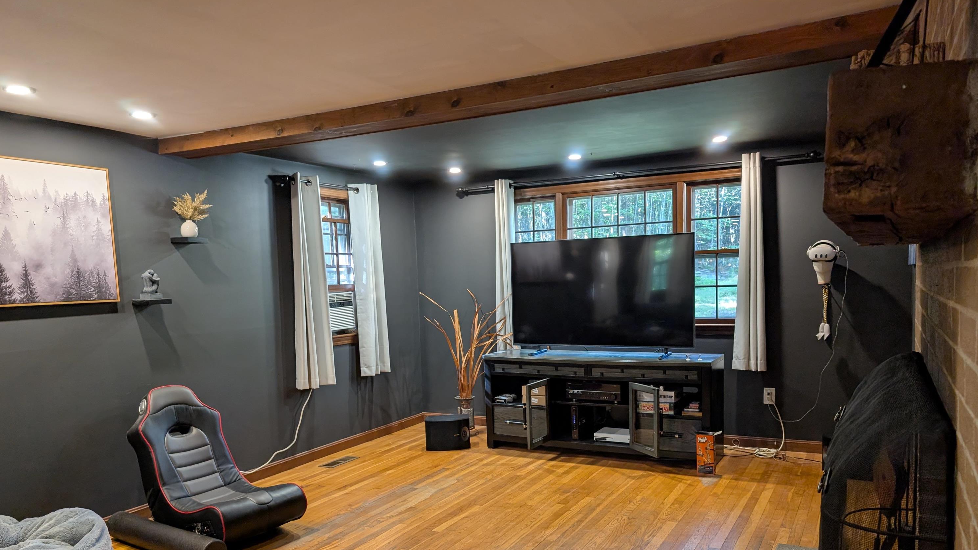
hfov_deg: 69.9
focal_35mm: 27
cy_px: 355
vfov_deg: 42.4
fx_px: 700
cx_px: 493
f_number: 1.68
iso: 154
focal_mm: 6.9
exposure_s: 1/40
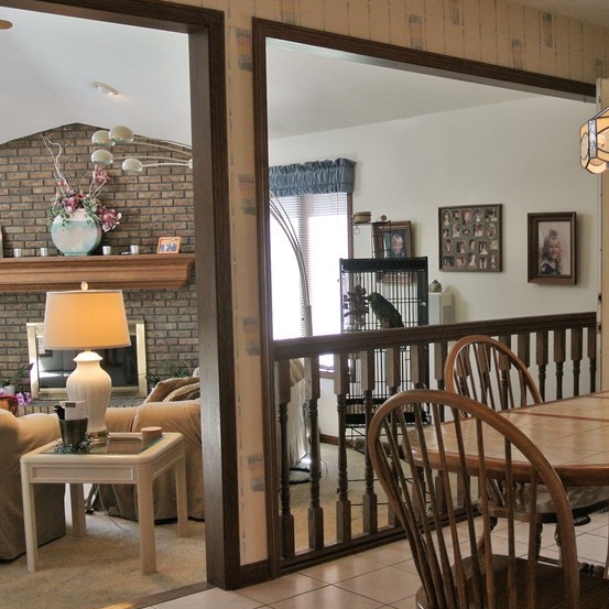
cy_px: 378
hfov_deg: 37.4
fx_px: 896
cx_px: 376
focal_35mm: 45
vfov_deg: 37.3
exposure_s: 1/60
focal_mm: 10
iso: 280
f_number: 3.5
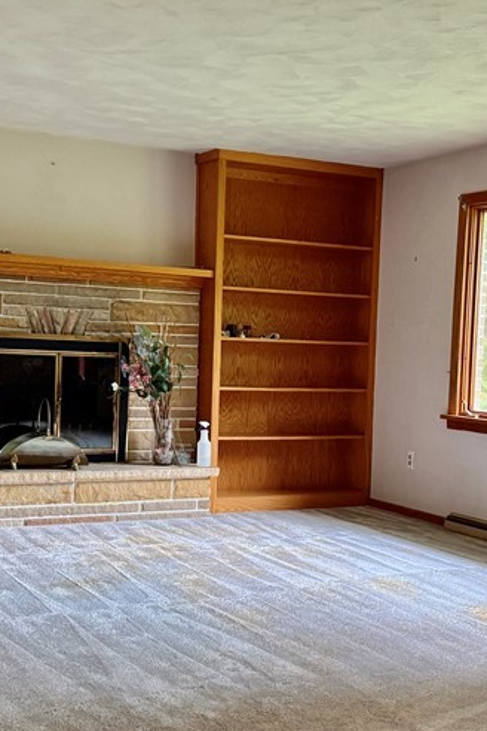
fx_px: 1055
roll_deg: -2.3
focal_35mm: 52
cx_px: 266
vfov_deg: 38.0
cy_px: 438
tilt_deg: -4.5
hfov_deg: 26.0
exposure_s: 1/60
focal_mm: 6.76
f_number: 1.78
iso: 320
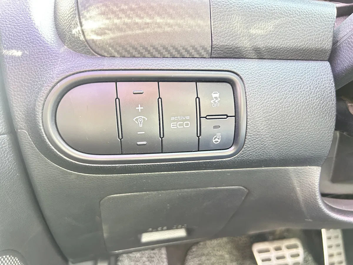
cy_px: 132
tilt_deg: -11.2
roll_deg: +2.3
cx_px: 176
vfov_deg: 53.1
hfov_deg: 67.3
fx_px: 265
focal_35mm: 26
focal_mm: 5.7
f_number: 1.5
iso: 800
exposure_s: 1/30
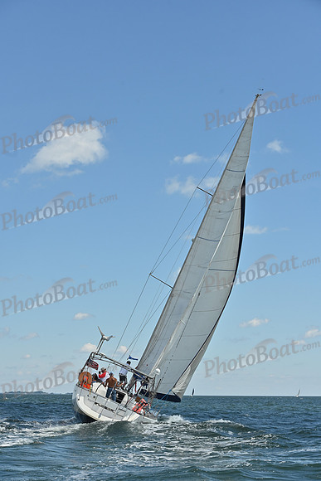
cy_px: 240
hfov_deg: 19.5
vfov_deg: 28.8
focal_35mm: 70
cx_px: 160
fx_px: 936
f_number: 8
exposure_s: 1/1250
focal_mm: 70
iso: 250
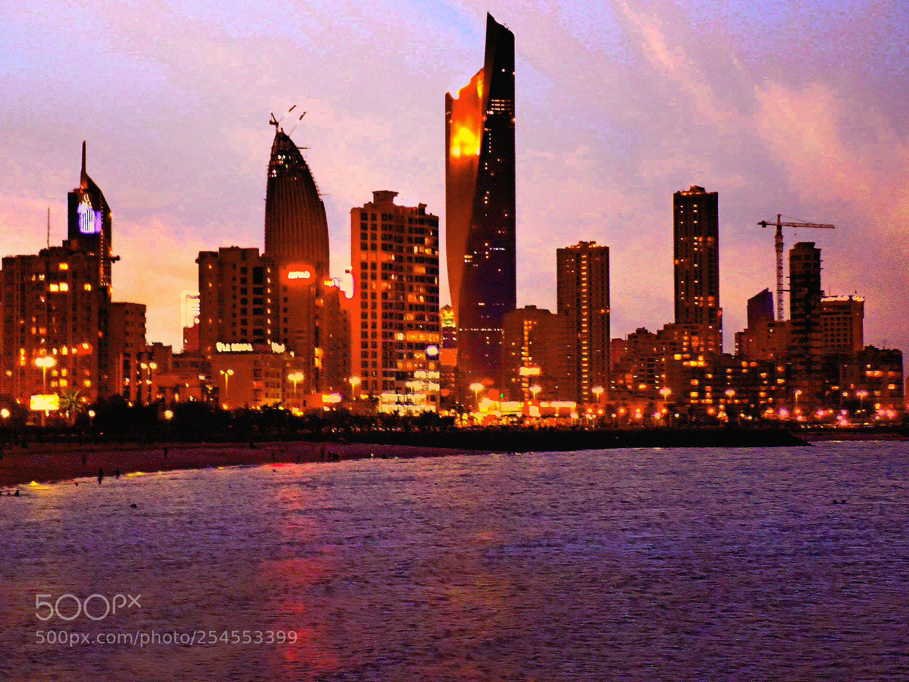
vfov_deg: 18.9
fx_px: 2048
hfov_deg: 25.0
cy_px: 341
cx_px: 454
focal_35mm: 78
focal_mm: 13.9
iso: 400
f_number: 4.3
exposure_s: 1/2.5
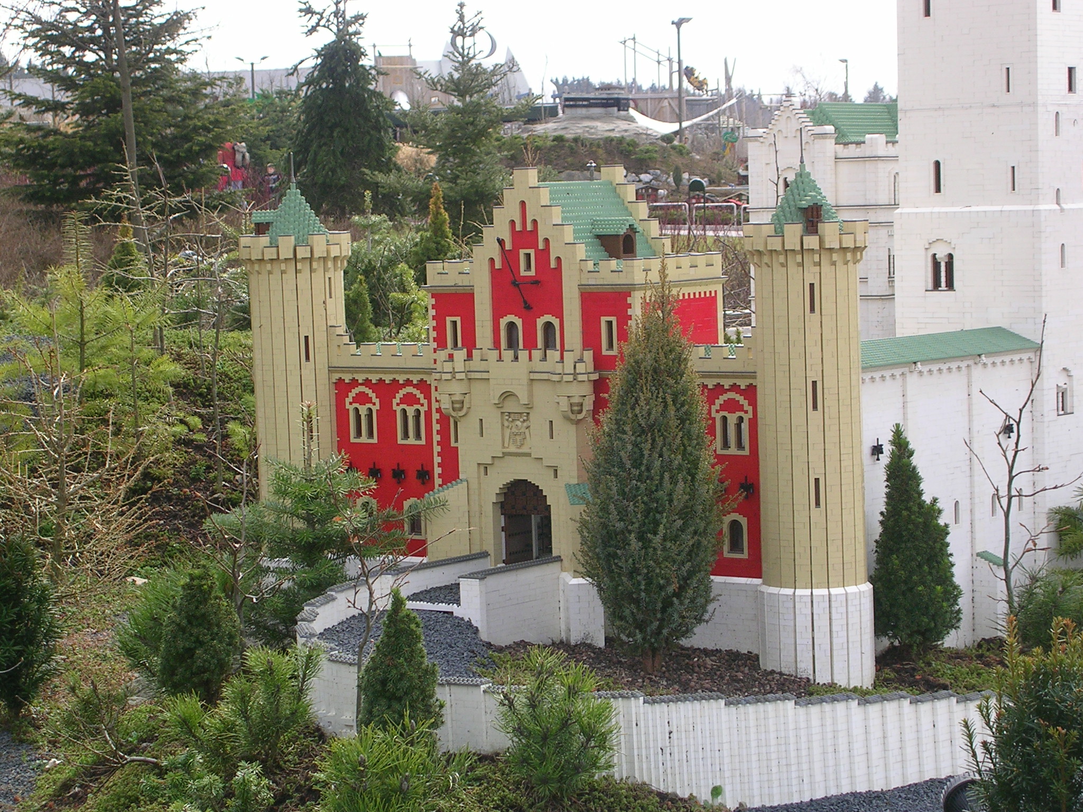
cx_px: 542
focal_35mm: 100
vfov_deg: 14.8
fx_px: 3129
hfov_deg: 19.6
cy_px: 406
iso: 50
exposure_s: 1/206
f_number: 4.5
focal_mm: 15.2
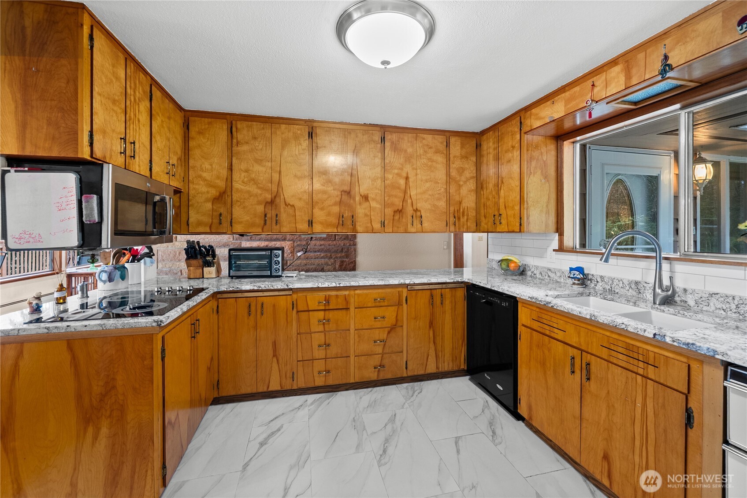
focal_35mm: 14
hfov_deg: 104.2
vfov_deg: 81.2
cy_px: 249
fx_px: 291
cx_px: 374
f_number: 7.1
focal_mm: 14
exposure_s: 1/1.25
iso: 1000
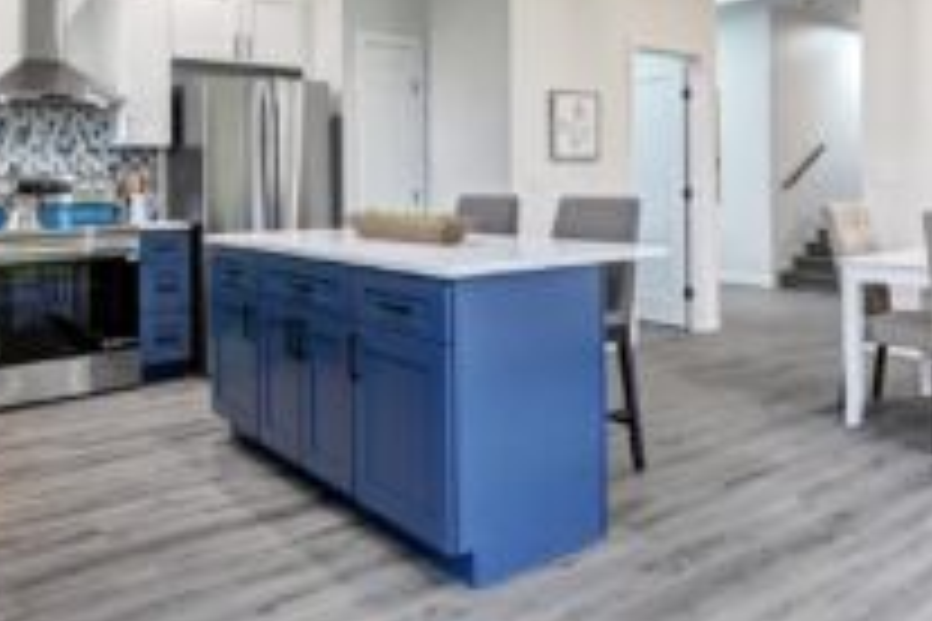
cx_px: 473
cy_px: 218
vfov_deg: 44.4
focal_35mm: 29
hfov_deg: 63.7
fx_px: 751
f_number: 11
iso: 4000
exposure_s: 1/10
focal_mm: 10
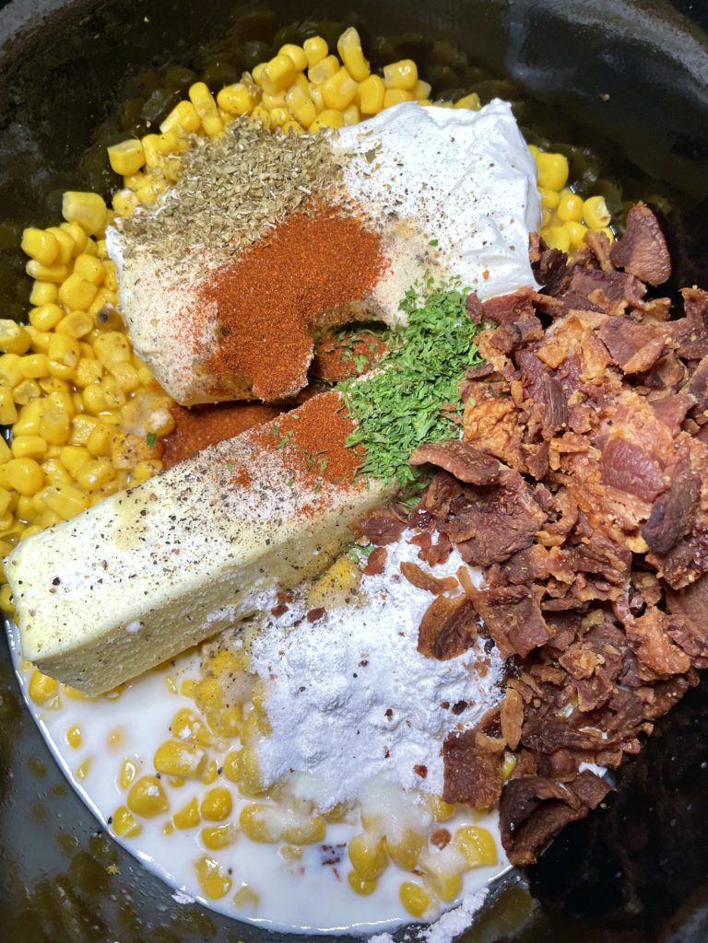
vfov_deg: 67.3
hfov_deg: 53.1
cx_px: 354
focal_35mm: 26
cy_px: 472
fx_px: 709
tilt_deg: -73.6
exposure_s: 1/120
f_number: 1.6
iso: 100
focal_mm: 4.2
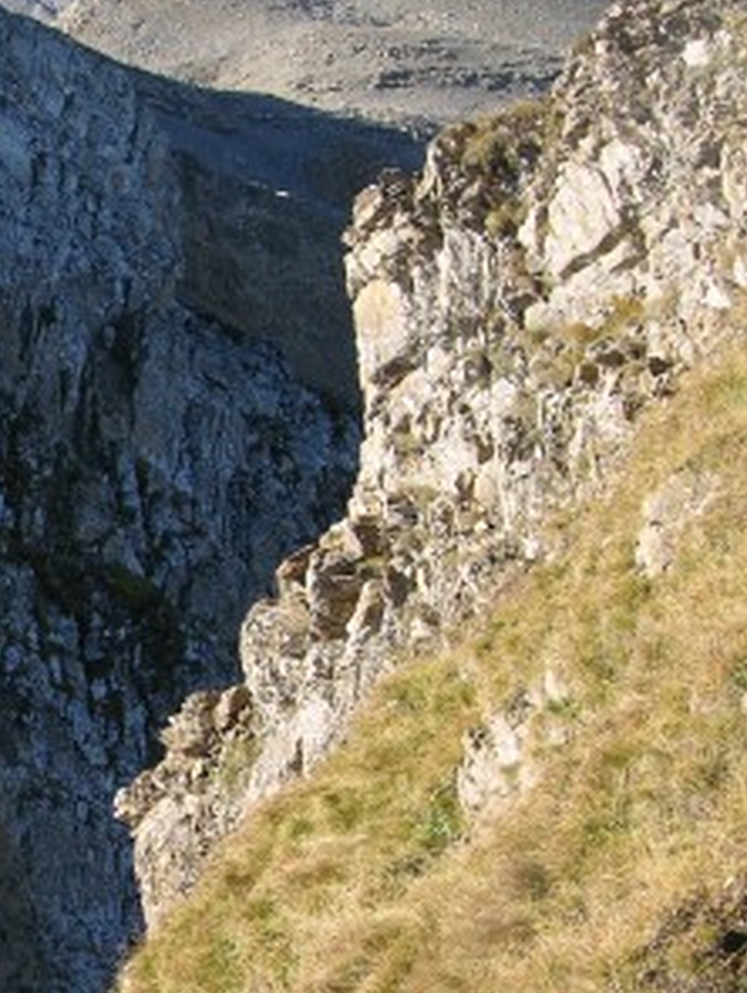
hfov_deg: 15.7
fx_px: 2613
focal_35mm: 91
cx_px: -114
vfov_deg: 21.4
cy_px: 673
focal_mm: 8.9
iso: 50
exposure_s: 1/148
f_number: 5
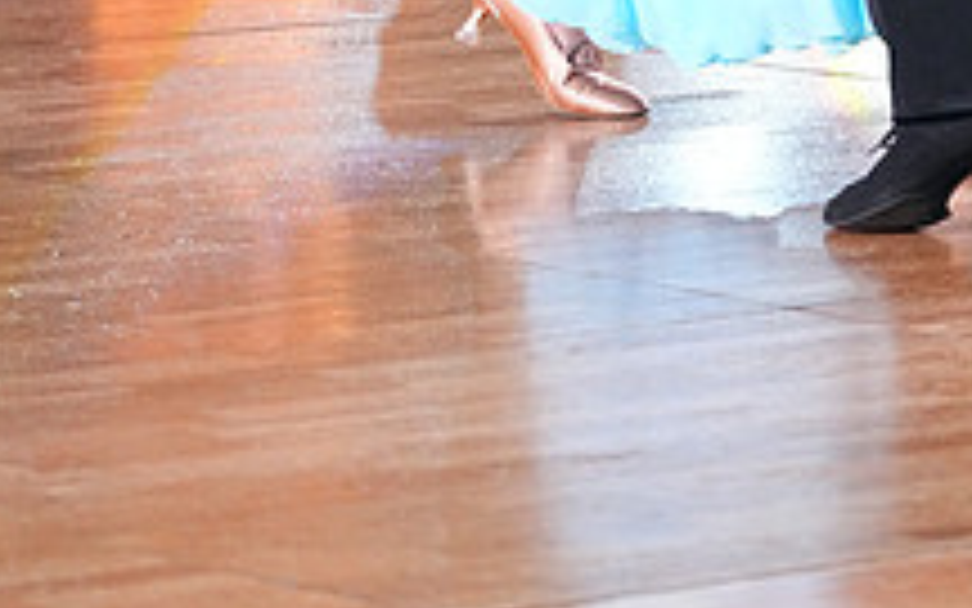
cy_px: -622
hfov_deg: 6.2
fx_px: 8980
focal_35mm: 339
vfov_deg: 3.8
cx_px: 736
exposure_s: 1/400
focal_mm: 124
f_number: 4
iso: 6400
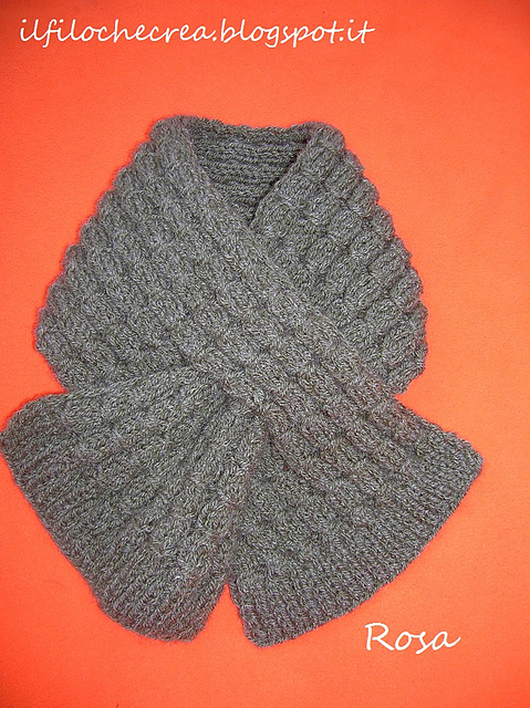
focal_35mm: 34
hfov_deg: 41.7
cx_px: 265
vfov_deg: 54.0
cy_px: 354
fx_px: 695
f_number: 2.9
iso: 50
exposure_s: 1/60.1
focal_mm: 5.7
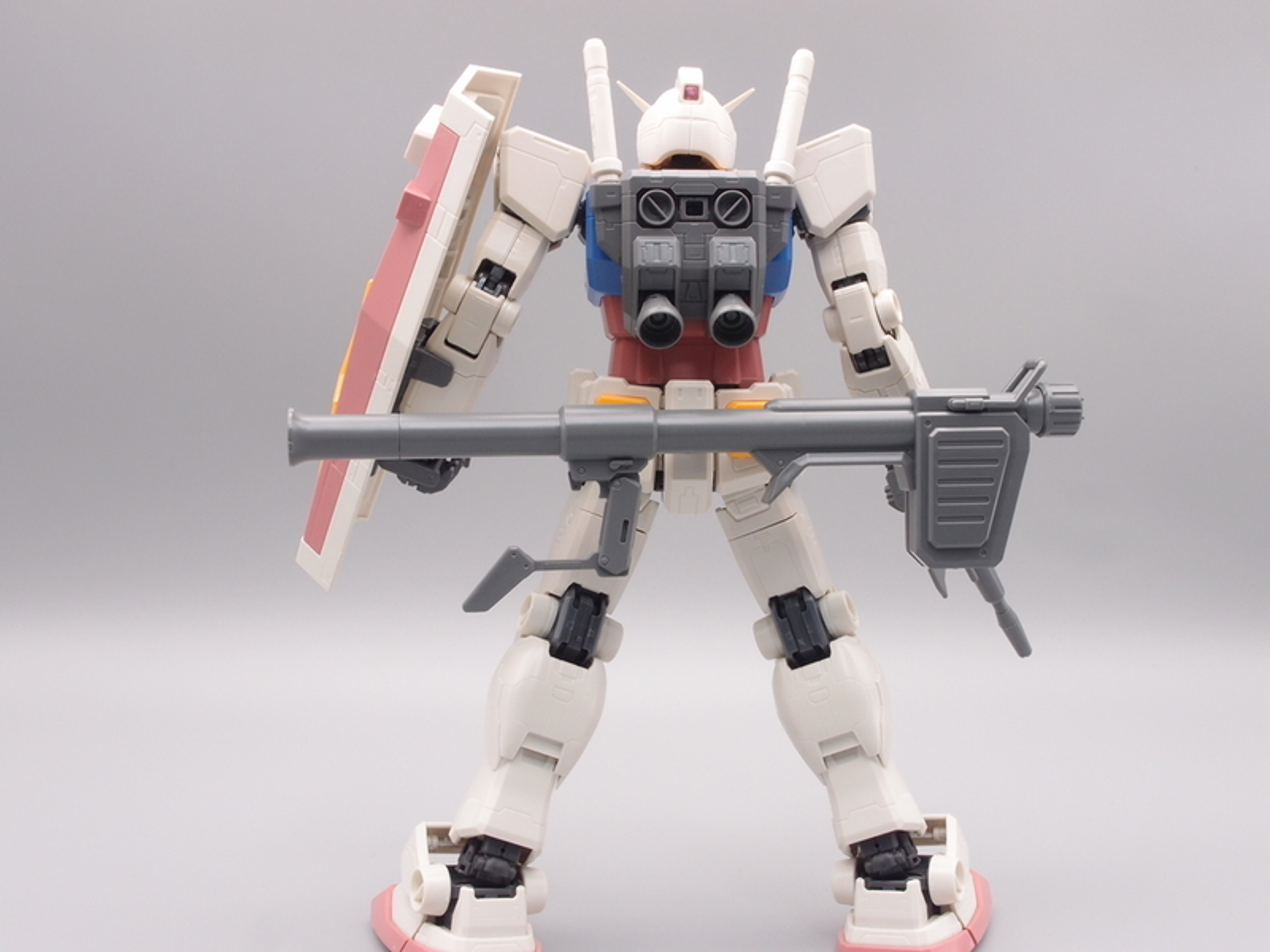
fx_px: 1688
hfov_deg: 41.2
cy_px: 476
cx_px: 635
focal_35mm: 46
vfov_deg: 31.5
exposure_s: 1/6
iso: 100
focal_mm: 9.87
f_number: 8
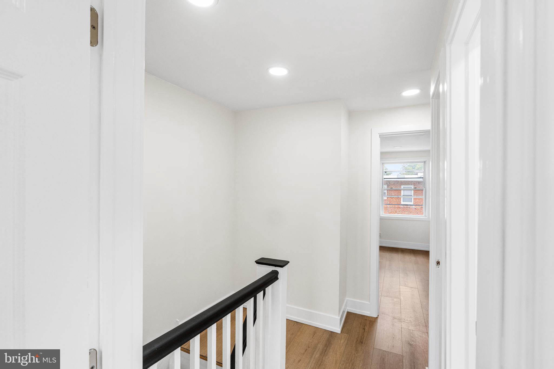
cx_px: 277
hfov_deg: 96.7
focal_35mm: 16
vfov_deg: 73.7
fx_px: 246
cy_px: 184
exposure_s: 1/50
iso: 1250
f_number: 9
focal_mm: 16
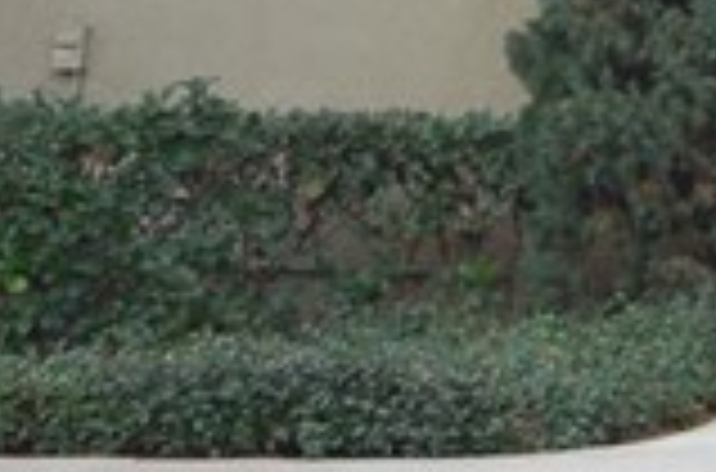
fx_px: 2519
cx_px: 1288
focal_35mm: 127
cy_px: -263
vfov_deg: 10.3
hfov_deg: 14.3
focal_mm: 21
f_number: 5.6
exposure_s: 1/125
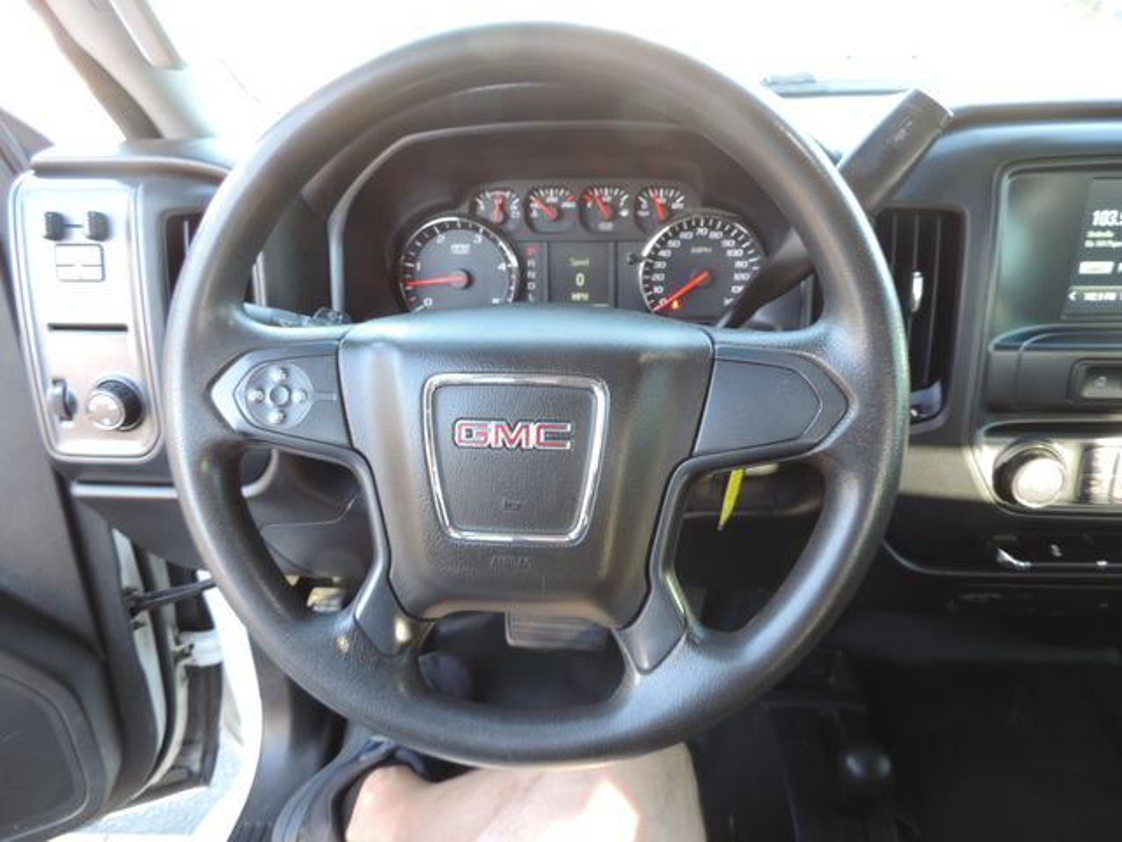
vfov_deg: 56.8
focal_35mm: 24
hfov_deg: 71.6
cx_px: 561
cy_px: 421
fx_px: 778
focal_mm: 4.3
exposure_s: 1/30
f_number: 3
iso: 250
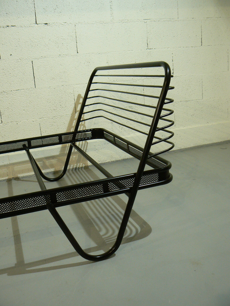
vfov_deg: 51.4
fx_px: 319
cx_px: 115
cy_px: 153
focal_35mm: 36
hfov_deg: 39.7
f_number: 2.8
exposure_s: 1/30
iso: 200
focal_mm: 6
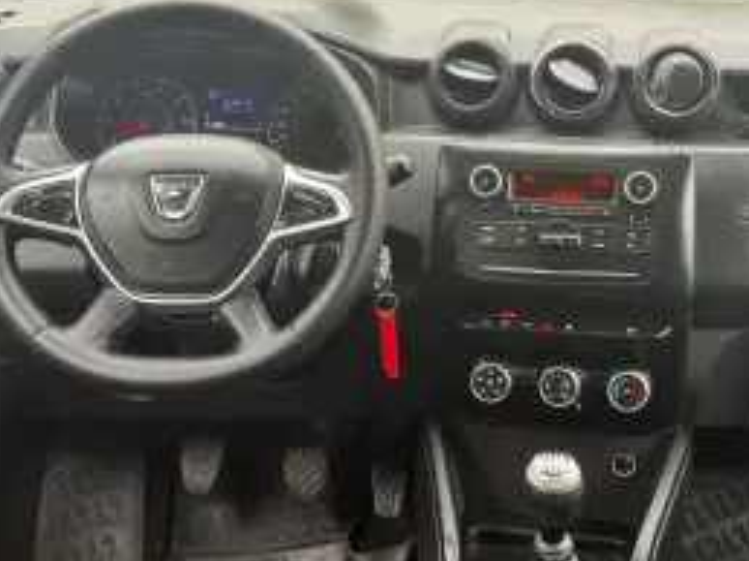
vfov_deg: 21.8
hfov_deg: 28.8
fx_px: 1448
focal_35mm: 67
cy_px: 189
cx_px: 499
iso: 160
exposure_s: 1/60
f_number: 1.78
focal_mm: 6.76
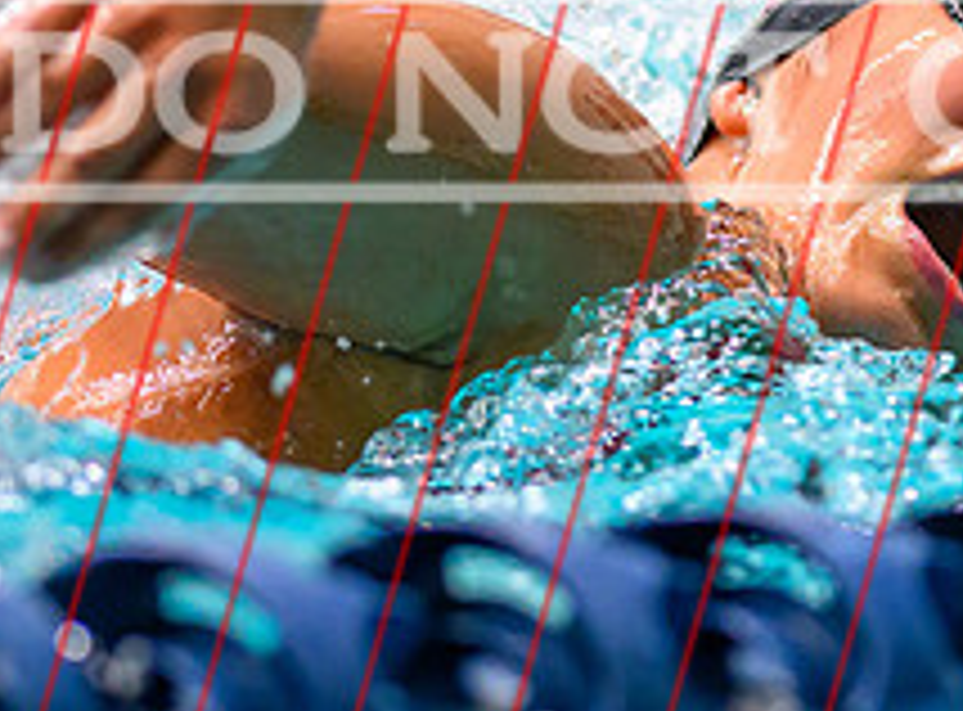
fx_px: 34995
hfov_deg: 1.6
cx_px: 780
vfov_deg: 1.2
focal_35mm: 1265
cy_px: 244
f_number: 2.8
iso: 2000
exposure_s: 1/800
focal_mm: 300
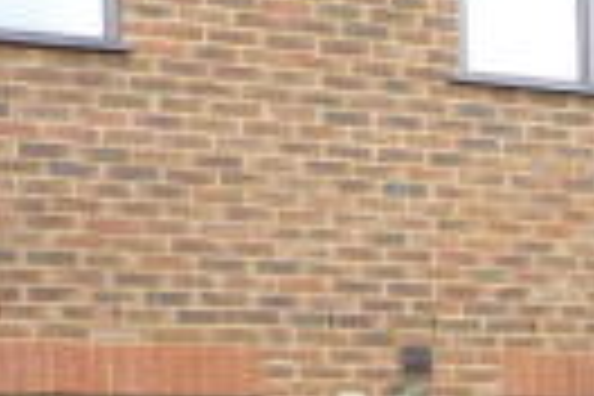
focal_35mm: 115
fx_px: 1897
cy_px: 664
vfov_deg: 11.2
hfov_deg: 15.8
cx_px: 979
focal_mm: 4.1
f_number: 3.3
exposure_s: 1/80
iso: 80
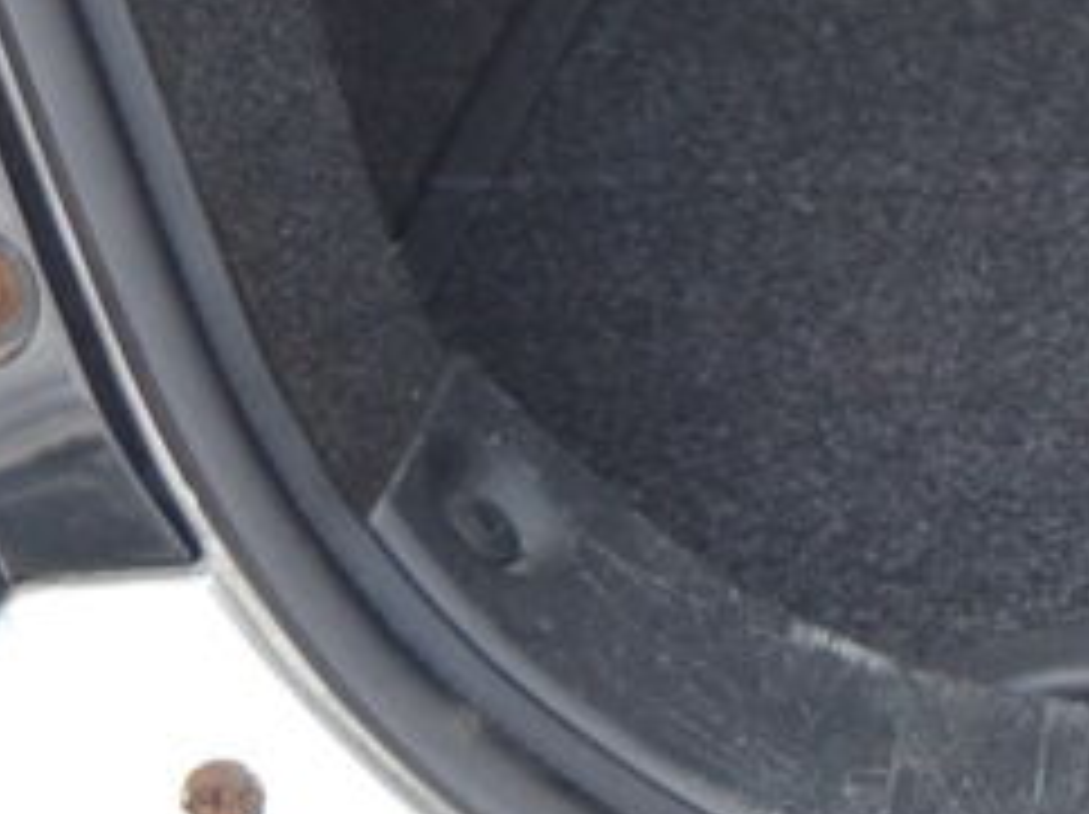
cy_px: -1066
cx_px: 2830
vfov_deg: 4.9
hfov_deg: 6.3
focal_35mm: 298
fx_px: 9366
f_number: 5.6
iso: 220
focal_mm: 26
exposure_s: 1/125
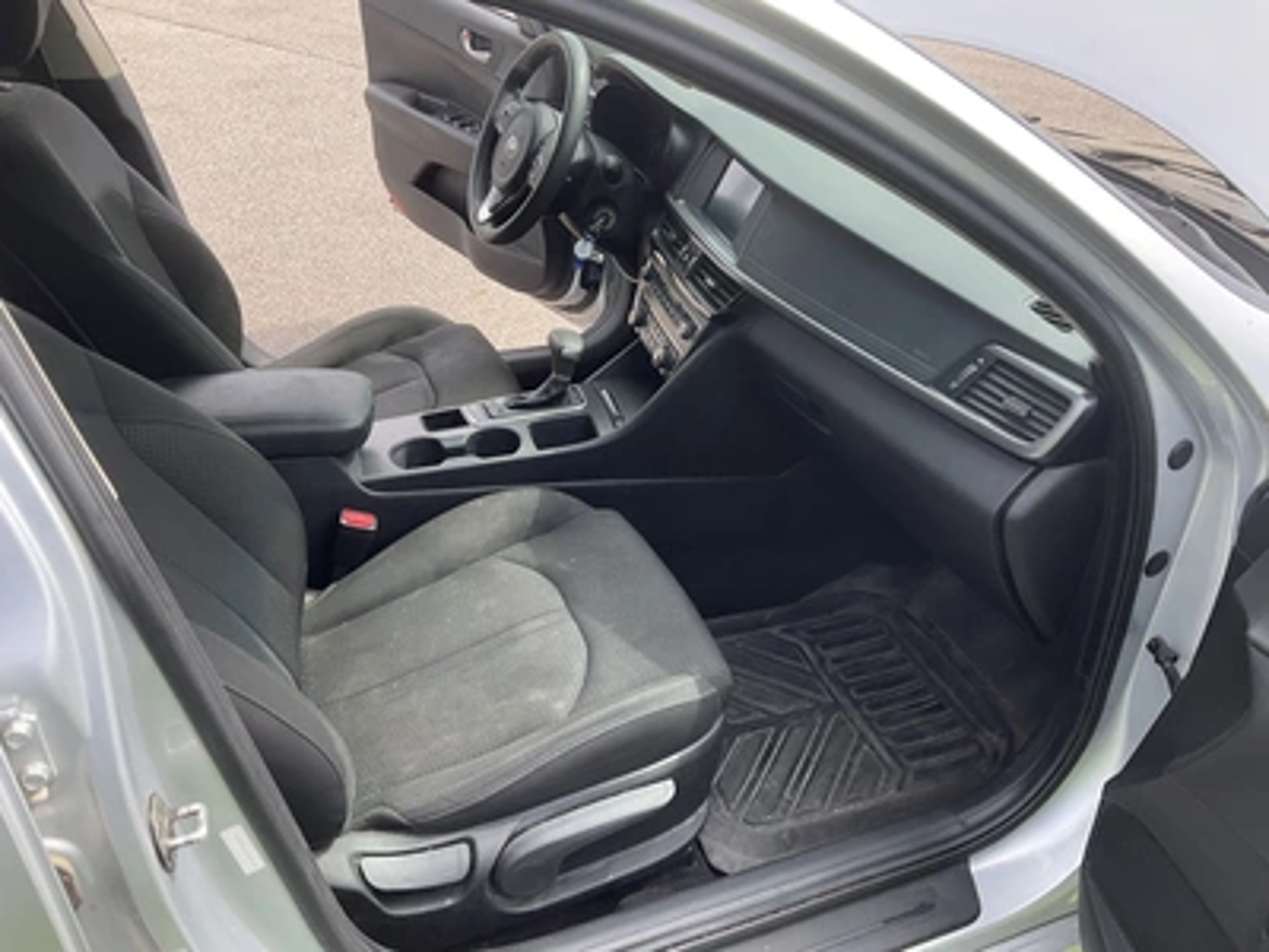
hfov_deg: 61.7
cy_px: 476
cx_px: 634
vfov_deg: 48.2
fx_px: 1063
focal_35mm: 29
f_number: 1.8
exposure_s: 1/358
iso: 25
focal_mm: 3
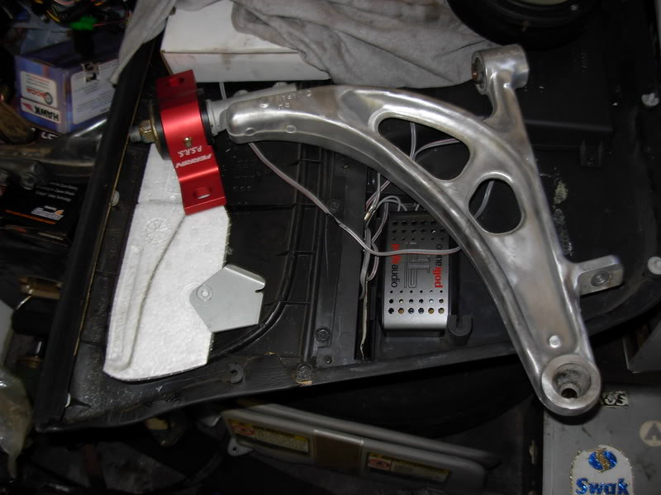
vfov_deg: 37.7
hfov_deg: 49.0
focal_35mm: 38
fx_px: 726
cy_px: 248
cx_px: 330
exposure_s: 1/22.6
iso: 79
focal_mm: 6.3
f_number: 2.9
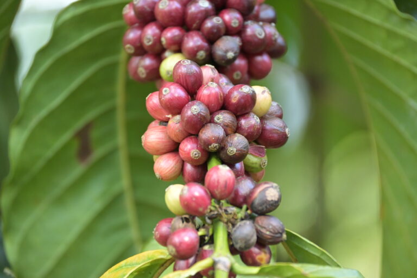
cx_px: 208
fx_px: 4343
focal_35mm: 375
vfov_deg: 3.7
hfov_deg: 5.5
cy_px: 139
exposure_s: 1/200
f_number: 6.3
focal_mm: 250
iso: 2000
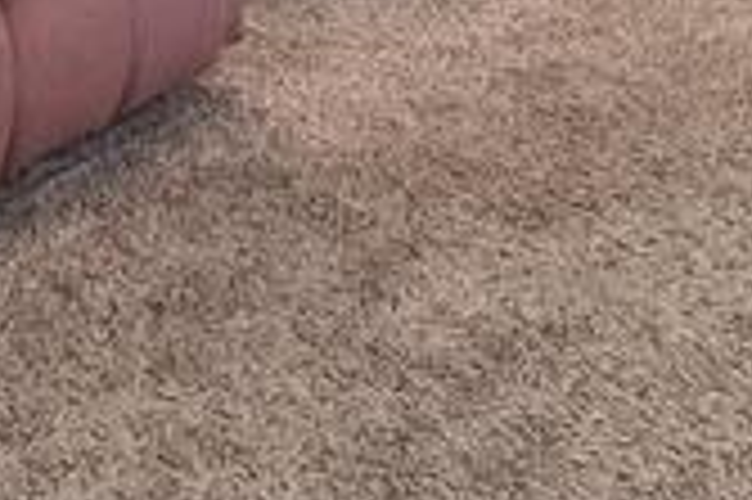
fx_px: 1920
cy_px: -714
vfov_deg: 11.9
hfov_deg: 22.1
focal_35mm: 92
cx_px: 266
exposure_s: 1/15
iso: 400
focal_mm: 10
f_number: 5.6
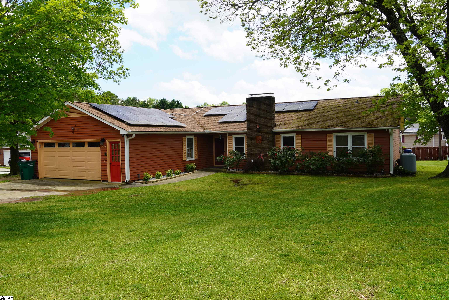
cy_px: 150
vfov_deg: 45.7
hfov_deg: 64.6
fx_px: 355
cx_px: 224
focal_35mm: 28
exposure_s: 1/125
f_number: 9
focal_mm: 19
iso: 100
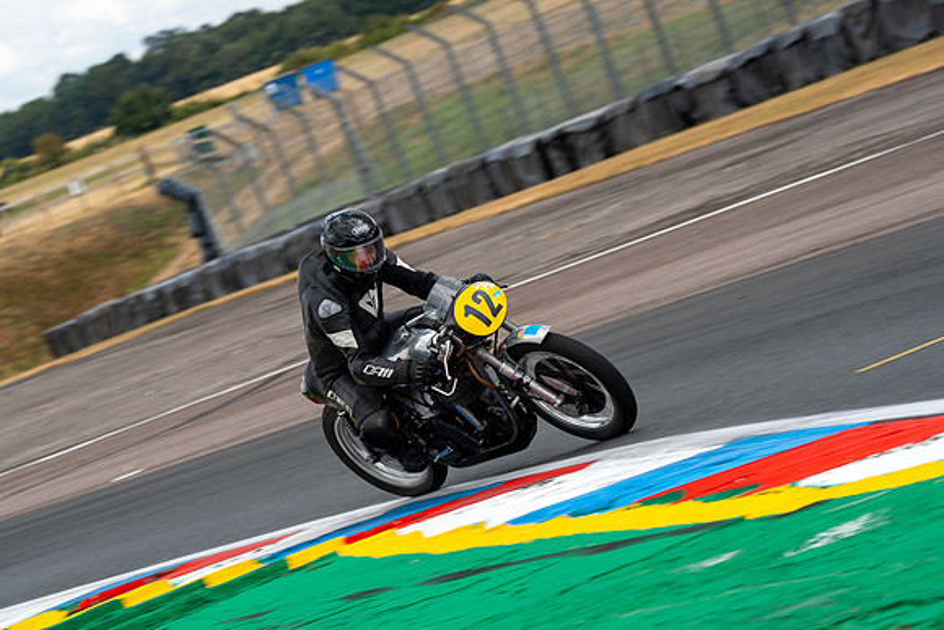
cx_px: 369
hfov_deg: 9.5
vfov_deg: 6.3
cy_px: 351
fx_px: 5685
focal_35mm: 217
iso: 125
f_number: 8
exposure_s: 1/250
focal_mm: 178
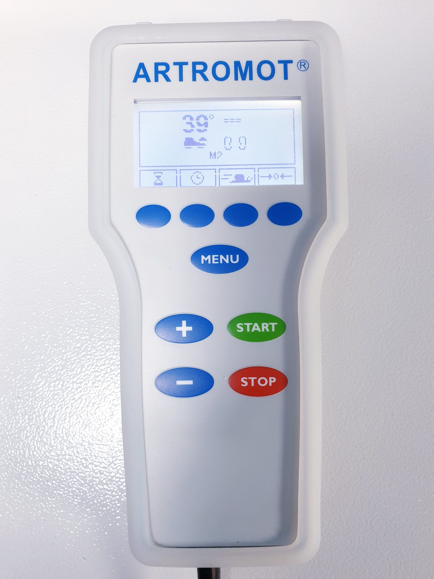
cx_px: 217
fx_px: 435
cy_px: 290
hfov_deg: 53.1
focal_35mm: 26
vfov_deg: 67.3
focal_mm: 4.3
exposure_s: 1/50
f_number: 2.4
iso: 200
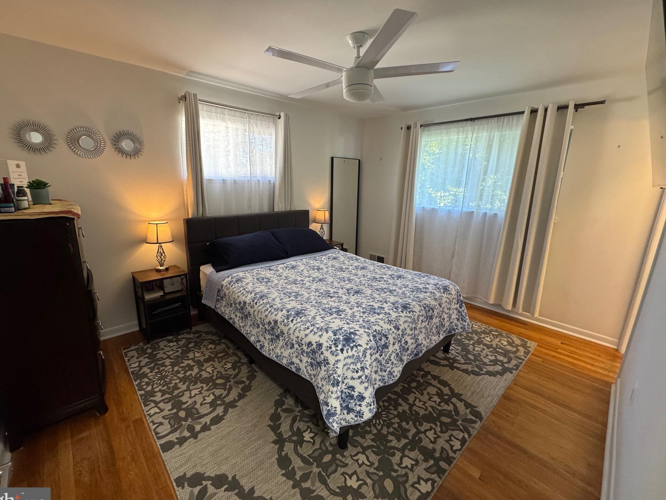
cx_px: 320
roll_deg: -1.6
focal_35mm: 15
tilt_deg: -13.3
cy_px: 248
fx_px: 289
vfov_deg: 81.8
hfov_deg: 98.1
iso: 320
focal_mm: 2.22
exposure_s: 1/120
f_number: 2.2
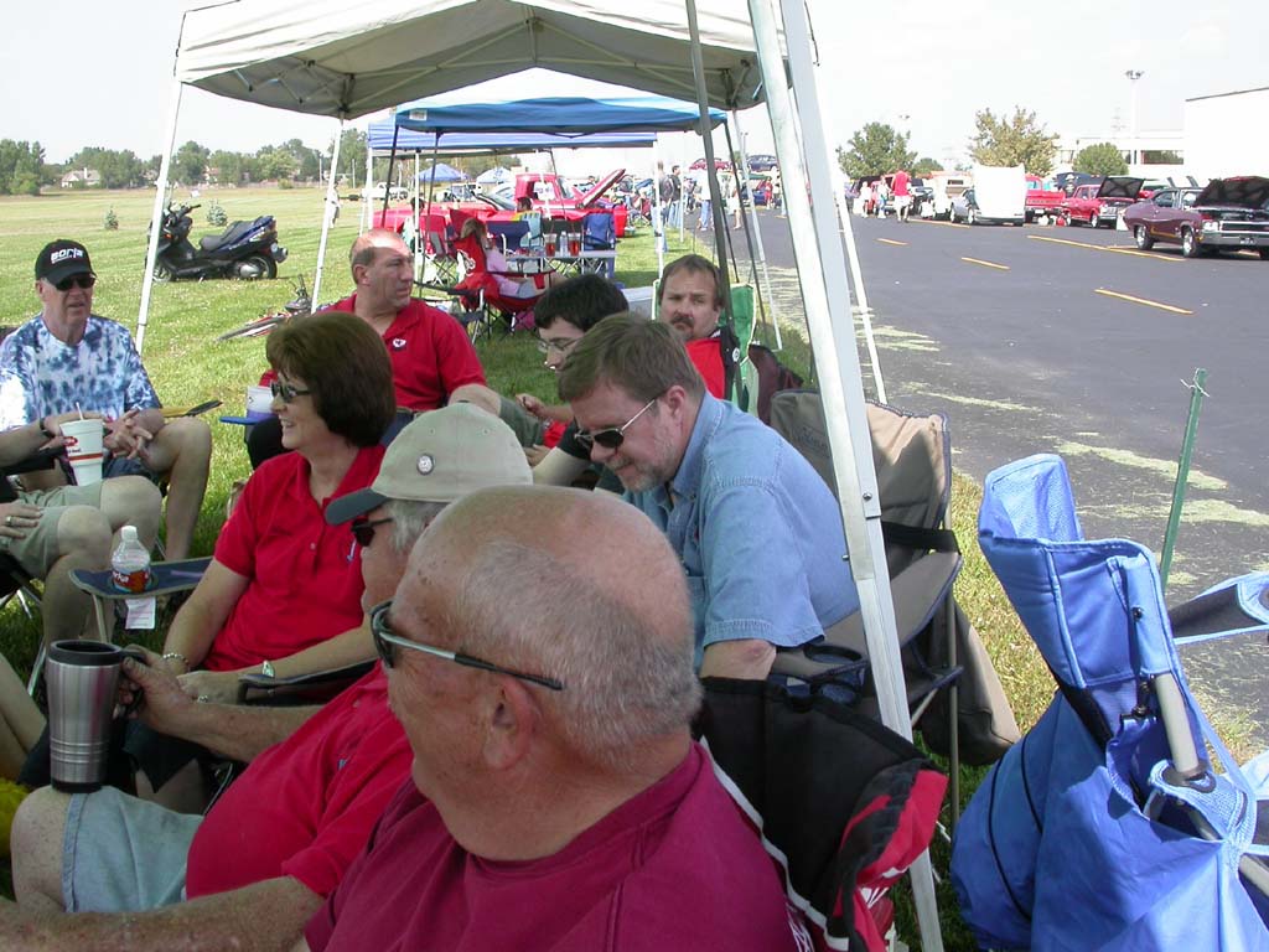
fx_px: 1393
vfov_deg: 37.7
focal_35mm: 38
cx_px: 634
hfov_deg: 49.0
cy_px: 476
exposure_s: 1/196
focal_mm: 7.85
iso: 100
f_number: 6
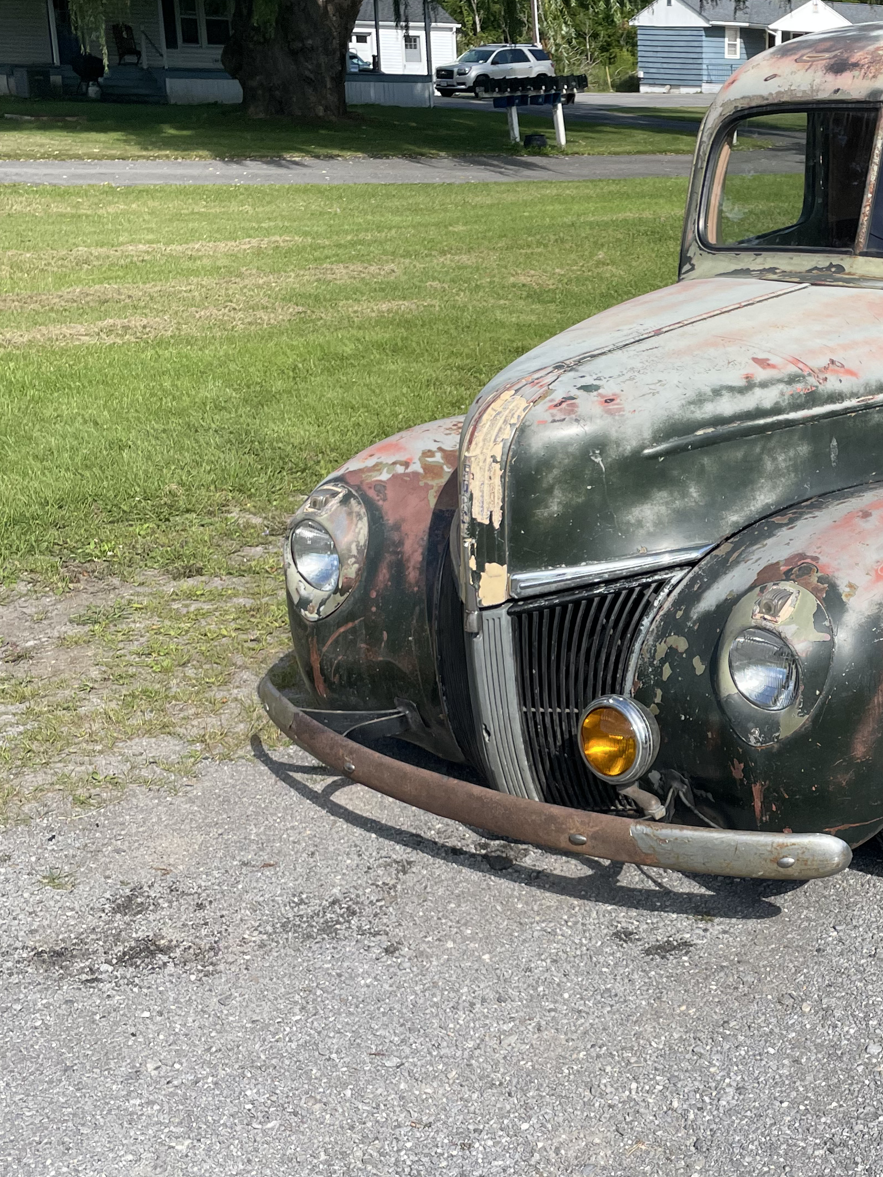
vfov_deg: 38.9
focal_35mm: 49
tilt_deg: -16.4
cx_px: 798
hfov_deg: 28.5
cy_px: 639
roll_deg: -1.1
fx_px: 1666
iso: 32
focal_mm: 4.2
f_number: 1.6
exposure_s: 1/2618
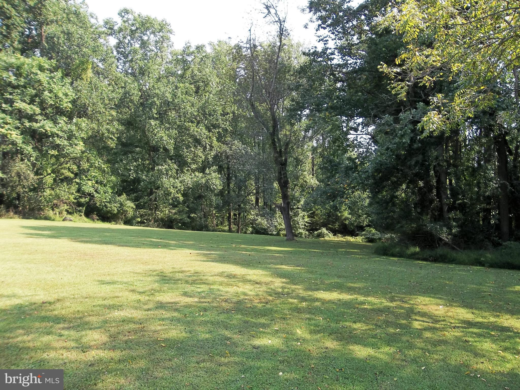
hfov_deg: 65.3
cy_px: 195
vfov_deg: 51.4
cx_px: 260
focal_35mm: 27
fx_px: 406
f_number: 3.5
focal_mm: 4.9
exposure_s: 1/250
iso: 80
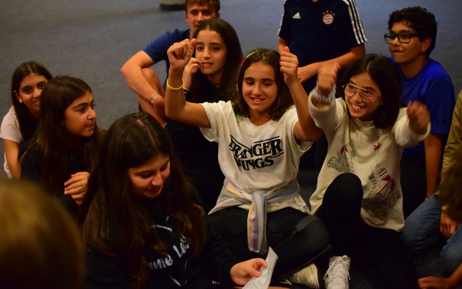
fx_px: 686
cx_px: 234
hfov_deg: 37.2
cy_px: 142
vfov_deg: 23.8
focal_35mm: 55
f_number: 1.8
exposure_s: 1/125
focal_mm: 35
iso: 3200
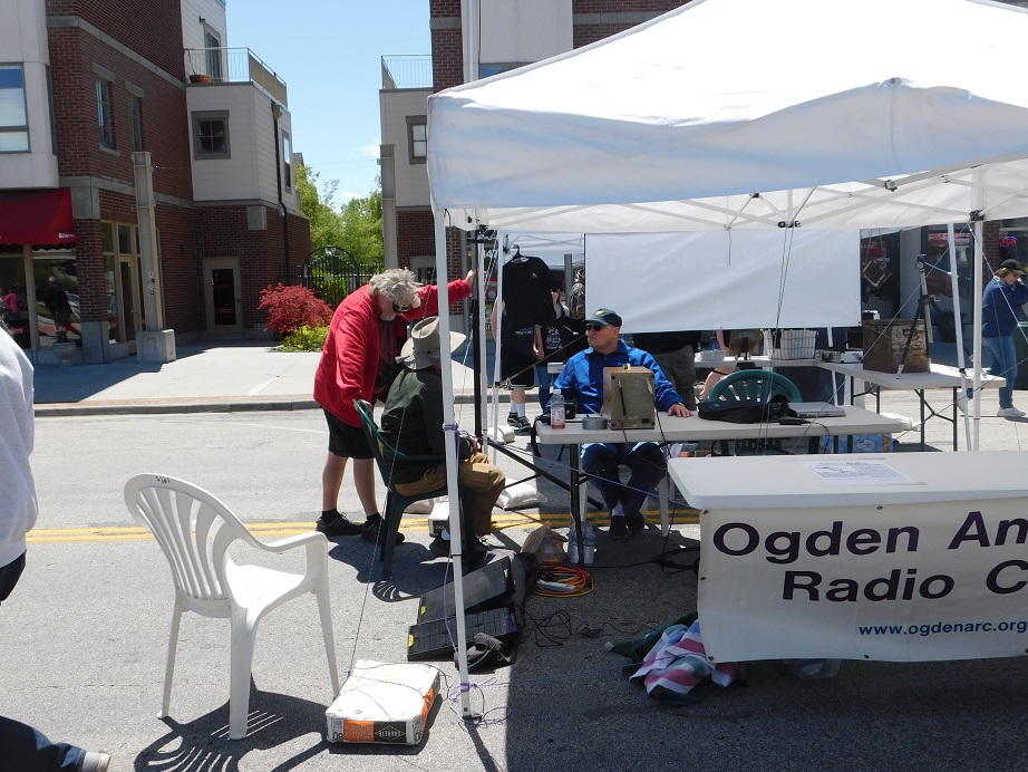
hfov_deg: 51.3
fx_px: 1069
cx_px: 514
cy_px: 386
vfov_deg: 39.7
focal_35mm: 36
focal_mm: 6.3
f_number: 3.5
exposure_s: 1/1000
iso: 125
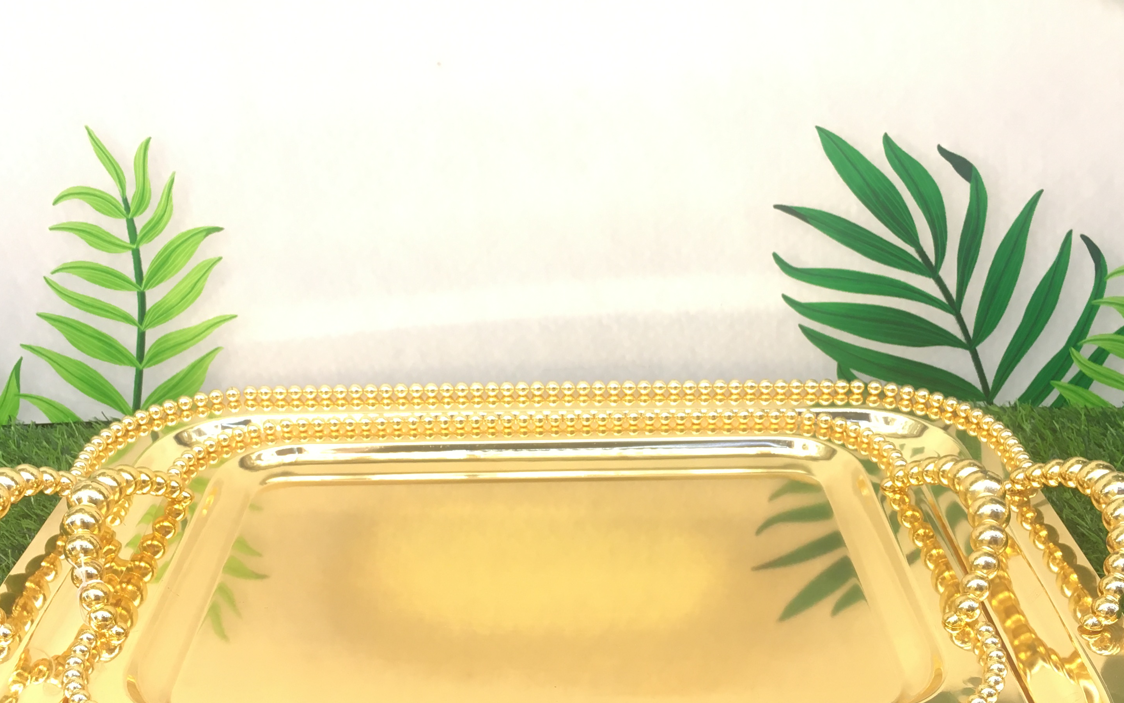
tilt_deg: -26.8
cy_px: 460
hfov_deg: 46.2
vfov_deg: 29.7
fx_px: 1317
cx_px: 553
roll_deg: +0.0
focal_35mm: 43
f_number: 2.2
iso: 32
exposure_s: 1/33
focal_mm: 4.15
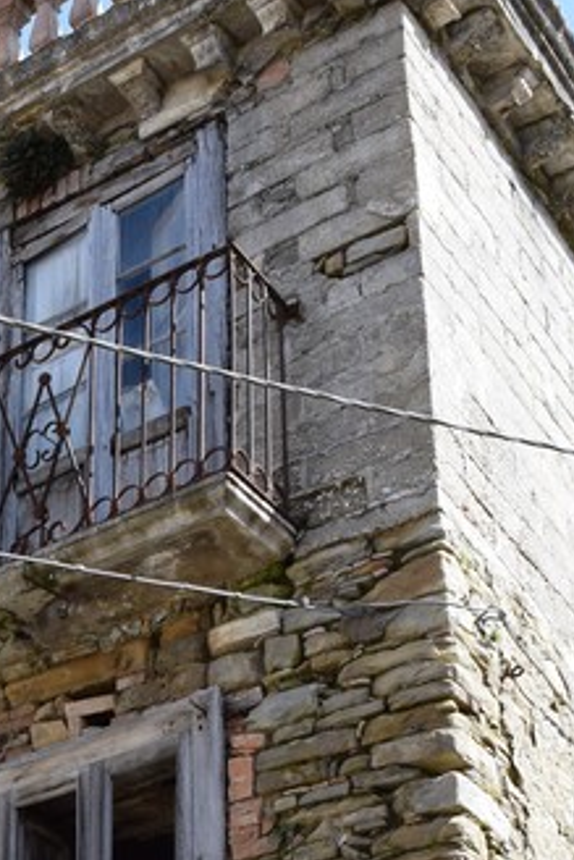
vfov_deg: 24.0
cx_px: -118
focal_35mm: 79
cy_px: 952
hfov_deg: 16.6
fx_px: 1887
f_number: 8
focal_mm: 18
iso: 250
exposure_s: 1/250
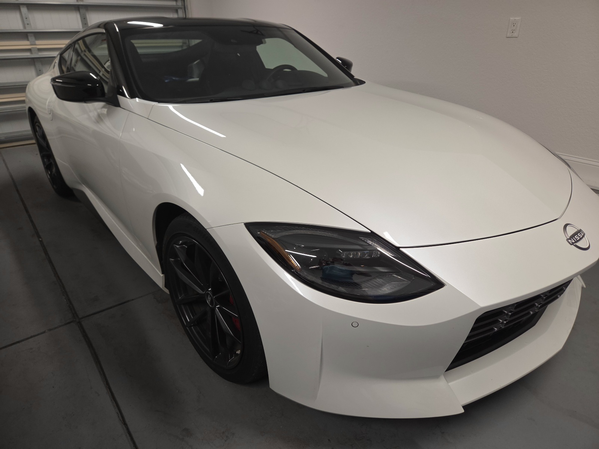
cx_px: 300
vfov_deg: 58.9
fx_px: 398
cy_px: 224
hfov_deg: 73.9
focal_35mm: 23
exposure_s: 1/120
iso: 250
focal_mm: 5.4
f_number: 1.8
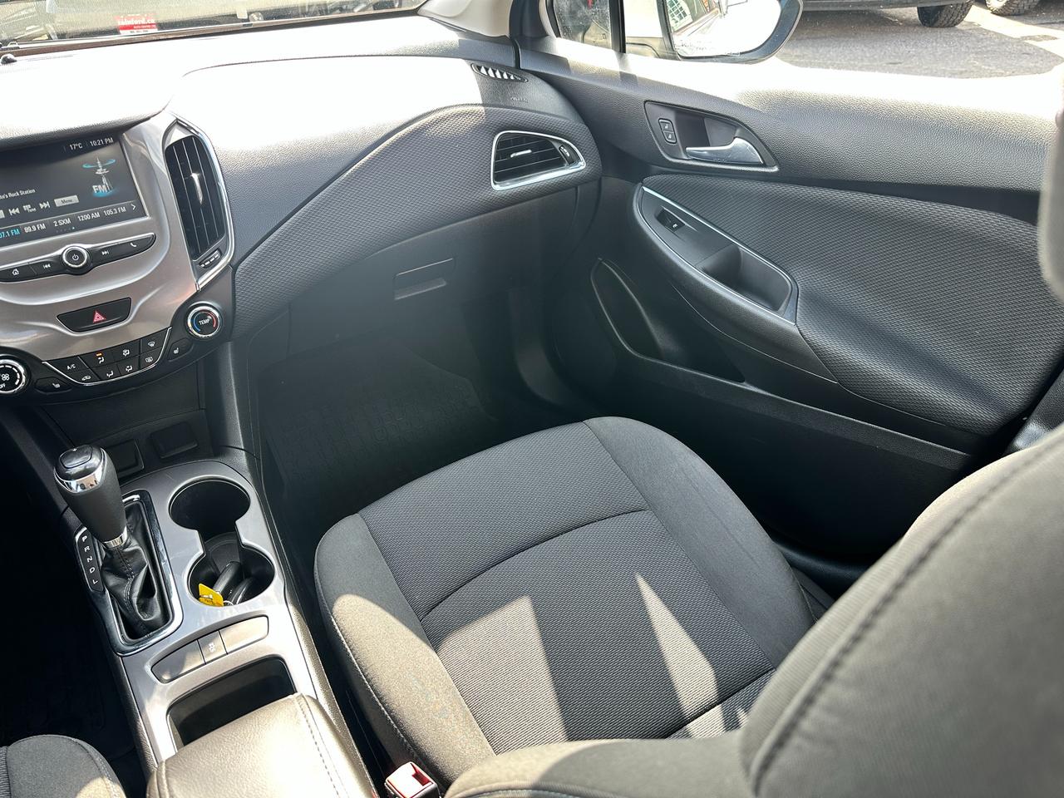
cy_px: 399
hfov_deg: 71.6
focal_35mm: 24
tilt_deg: -32.6
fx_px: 738
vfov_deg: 56.8
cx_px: 532
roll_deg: +2.9
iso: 64
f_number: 1.78
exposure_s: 1/121
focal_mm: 6.86
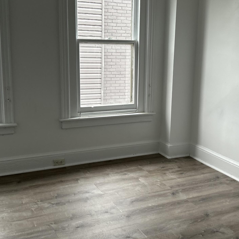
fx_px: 383
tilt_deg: -8.9
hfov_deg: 34.6
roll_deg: -1.0
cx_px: 140
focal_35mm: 49
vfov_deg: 34.7
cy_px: 111
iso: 80
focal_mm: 5.7
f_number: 1.5
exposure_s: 1/120
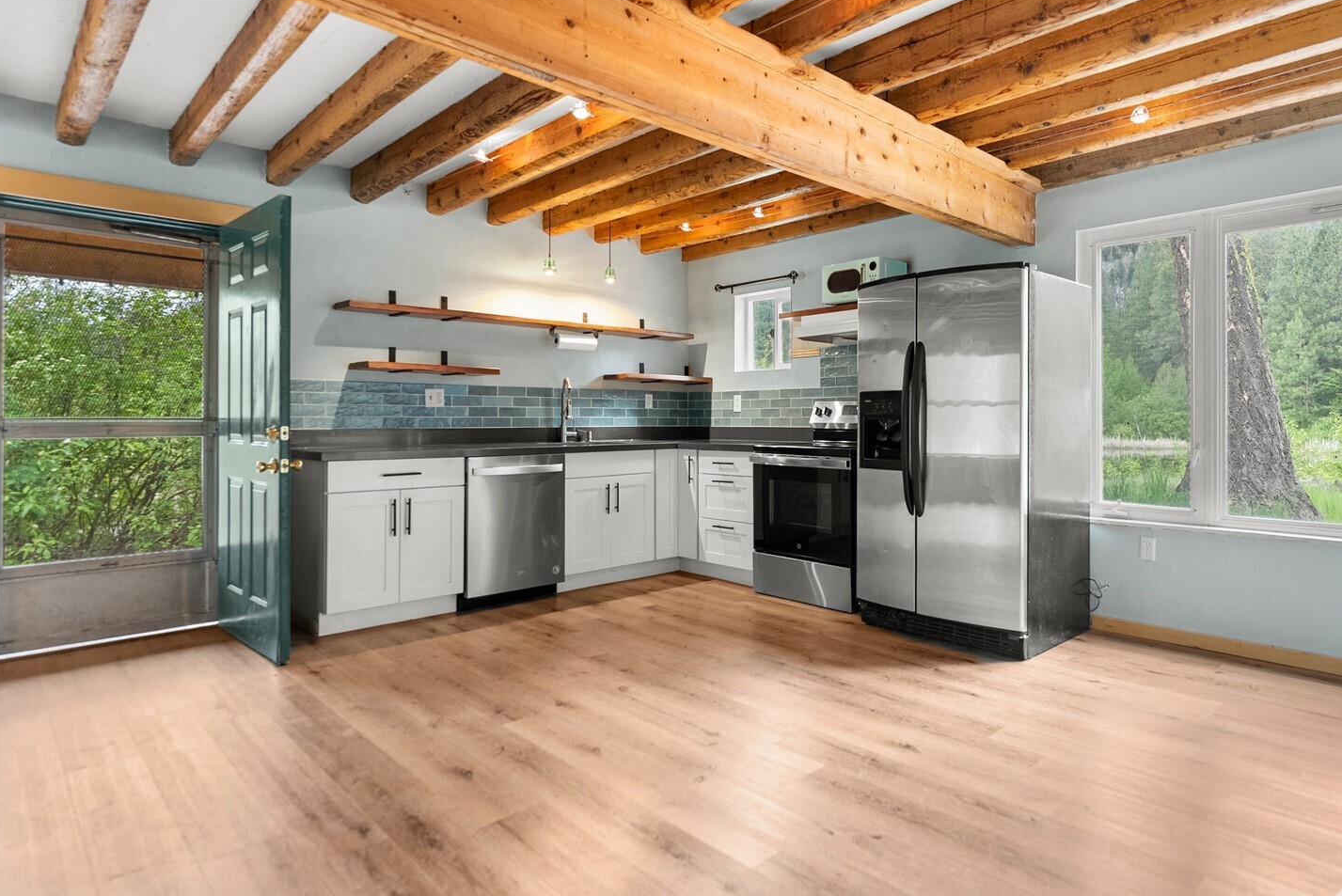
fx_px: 748
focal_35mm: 20
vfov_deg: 61.7
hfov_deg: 83.3
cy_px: 413
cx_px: 763
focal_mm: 16.9
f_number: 2.8
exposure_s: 1/15
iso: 400
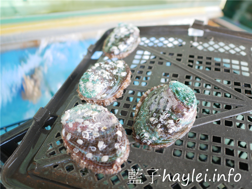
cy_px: 94
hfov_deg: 60.0
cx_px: 126
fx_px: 218
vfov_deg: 46.8
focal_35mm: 30
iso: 200
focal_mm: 15
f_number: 1.7
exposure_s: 1/100
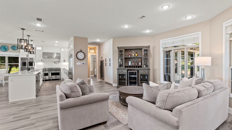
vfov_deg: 67.1
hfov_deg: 99.4
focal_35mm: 16
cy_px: 63
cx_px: 116
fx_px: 98
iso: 100
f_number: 9
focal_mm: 10
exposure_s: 1/5
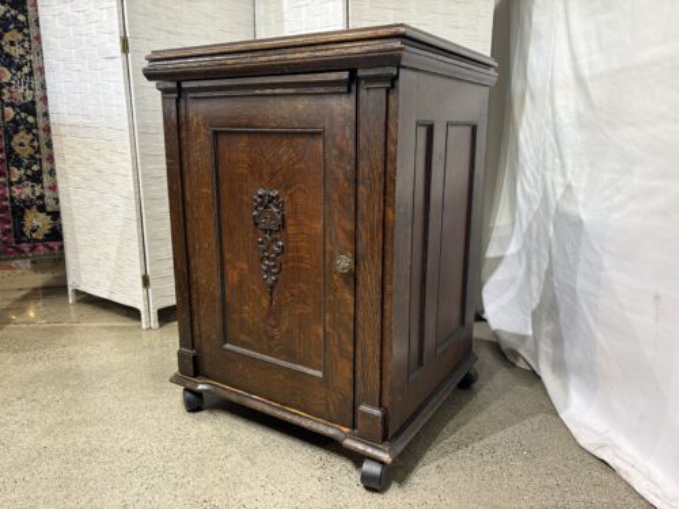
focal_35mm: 26
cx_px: 340
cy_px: 254
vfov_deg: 53.1
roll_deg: +0.2
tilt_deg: -13.2
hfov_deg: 67.3
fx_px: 510
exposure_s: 1/60
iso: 64
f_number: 1.6
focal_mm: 5.96
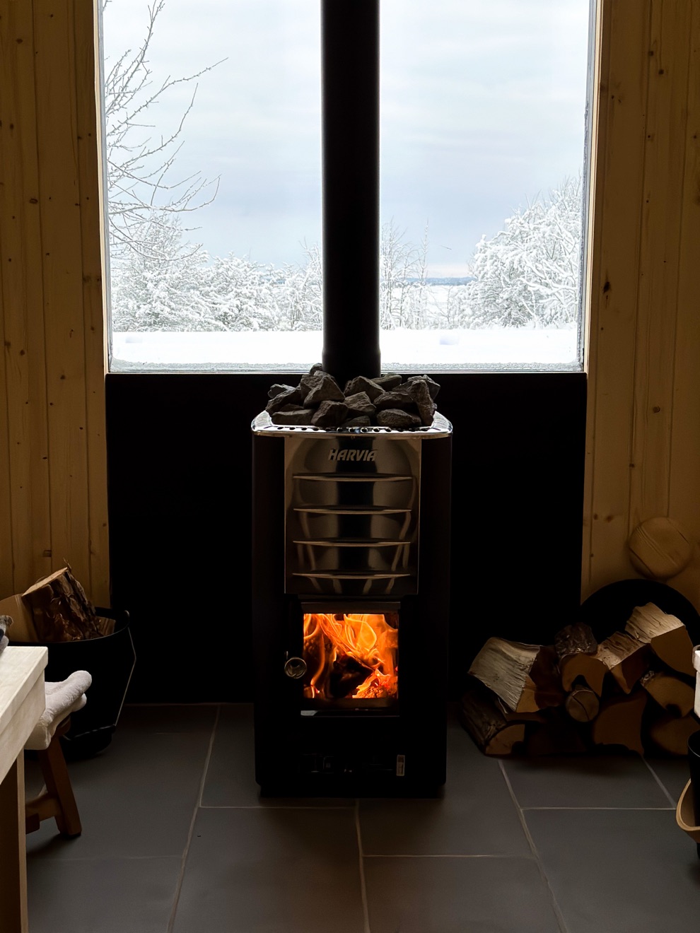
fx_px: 1294
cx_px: 350
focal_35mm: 48
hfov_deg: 30.3
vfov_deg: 39.7
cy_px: 466
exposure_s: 1/640
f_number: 1.8
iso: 80
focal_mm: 6.86
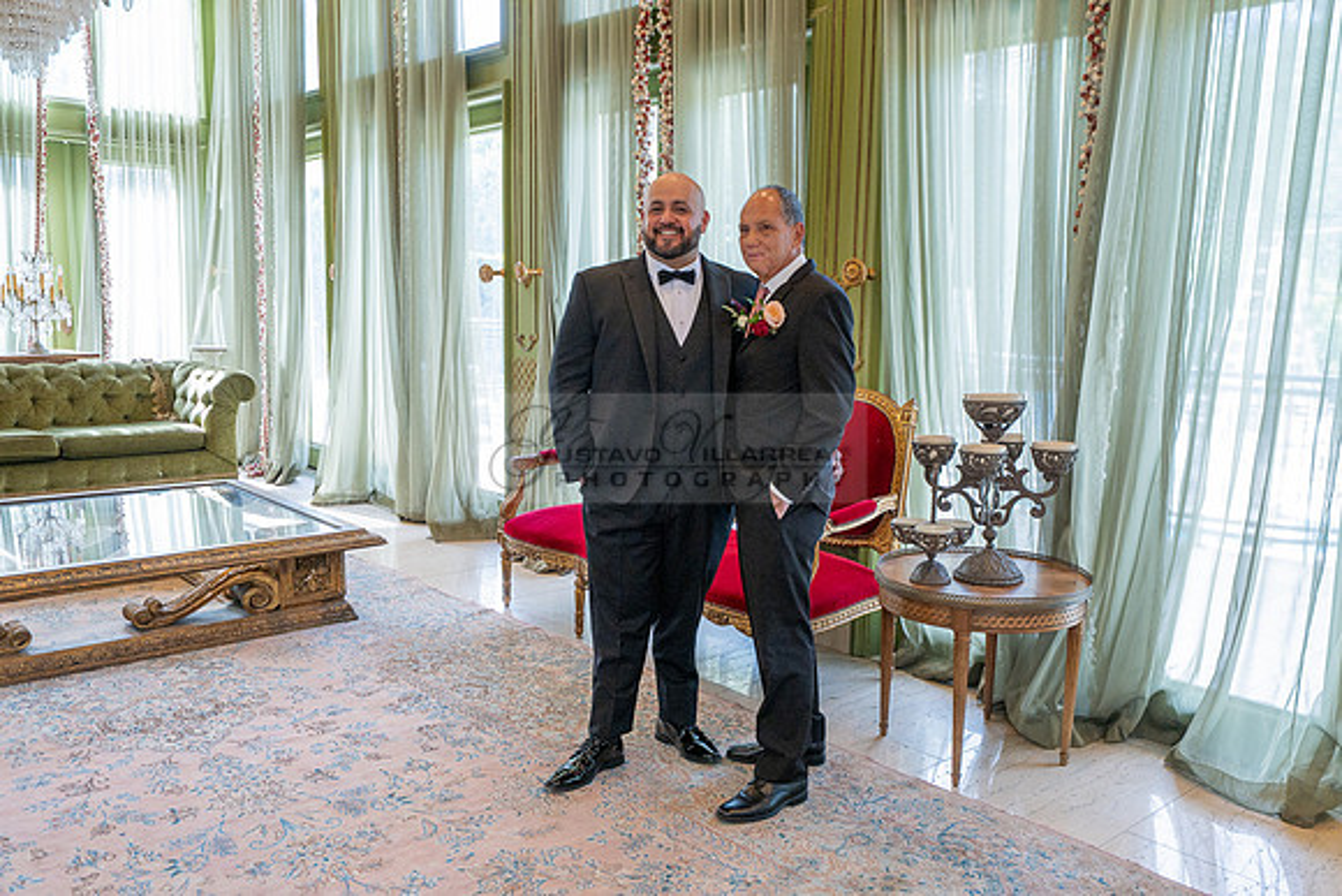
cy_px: 459
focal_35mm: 30
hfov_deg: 61.2
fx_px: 1128
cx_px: 765
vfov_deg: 43.3
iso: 500
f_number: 3.5
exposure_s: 1/200
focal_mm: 24
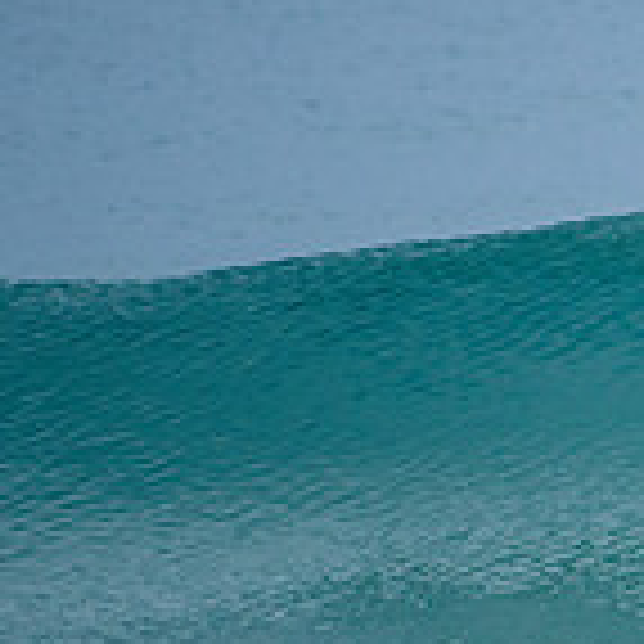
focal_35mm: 1659
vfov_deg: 1.1
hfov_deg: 1.1
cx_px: 1162
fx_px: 34919
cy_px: 462
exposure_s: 1/2000
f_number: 5.6
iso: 560
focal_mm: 480
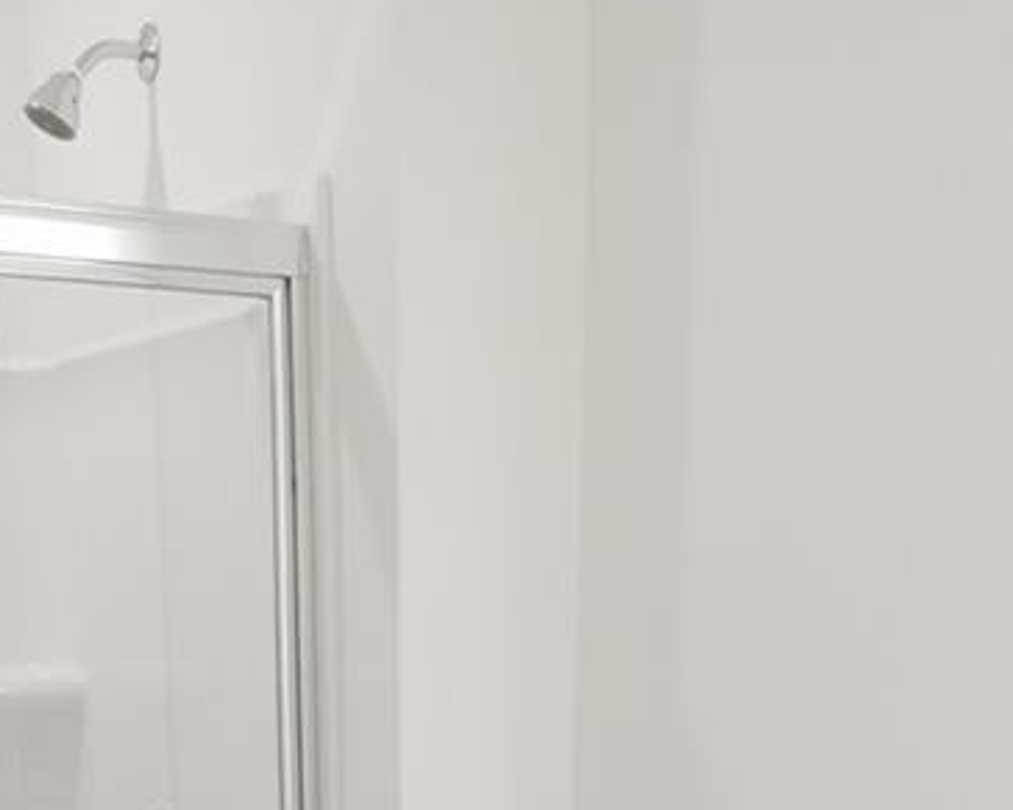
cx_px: 451
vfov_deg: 20.2
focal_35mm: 66
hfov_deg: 28.7
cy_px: 1187
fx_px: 1978
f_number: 2.2
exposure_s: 1/40
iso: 100
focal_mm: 11
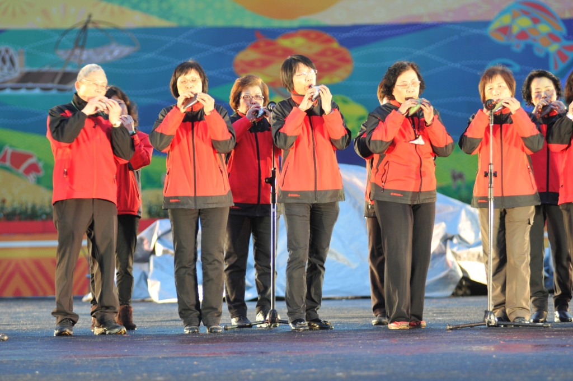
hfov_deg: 10.2
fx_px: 3219
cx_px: 286
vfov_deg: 6.8
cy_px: 190
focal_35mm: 202
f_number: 2.8
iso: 500
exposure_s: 1/15
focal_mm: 135
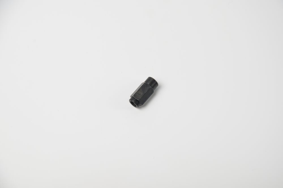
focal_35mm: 158
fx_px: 1235
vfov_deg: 8.7
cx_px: 142
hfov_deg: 13.1
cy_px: 94
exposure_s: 1/20
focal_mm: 105
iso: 125
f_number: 8
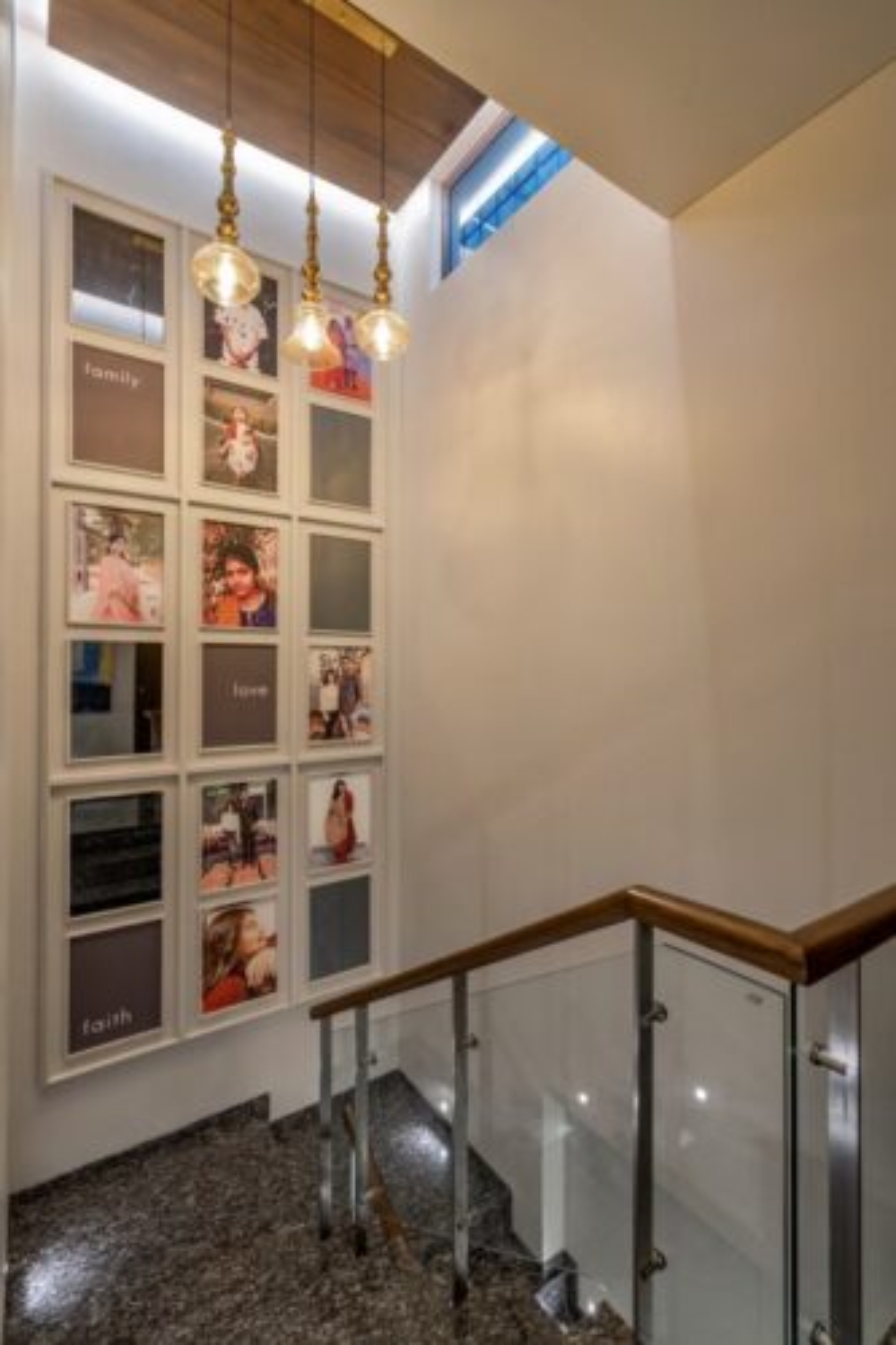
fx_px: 598
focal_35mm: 16
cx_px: 448
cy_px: 672
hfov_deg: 73.7
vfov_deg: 96.8
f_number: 8
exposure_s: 1
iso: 125
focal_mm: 16
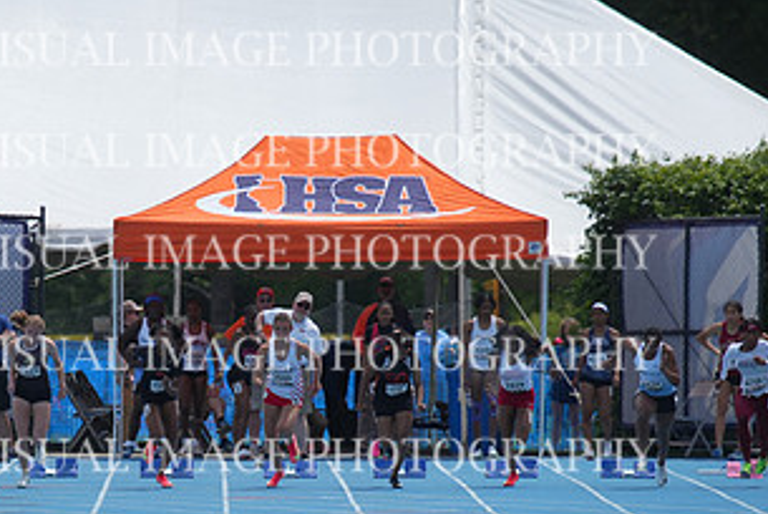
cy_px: 404
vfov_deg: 2.2
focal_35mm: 627
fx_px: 13388
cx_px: 292
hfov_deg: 3.3
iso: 320
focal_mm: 330
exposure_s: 1/2500
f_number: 5.6
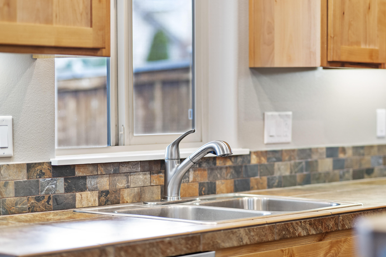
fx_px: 1115
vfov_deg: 13.2
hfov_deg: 19.6
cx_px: 211
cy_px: 130
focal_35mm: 104
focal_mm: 85
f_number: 1.8
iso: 400
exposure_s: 1/20
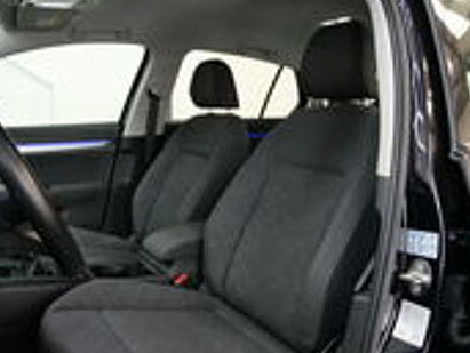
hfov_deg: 63.3
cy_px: 190
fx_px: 381
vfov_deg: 49.8
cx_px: 258
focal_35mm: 28
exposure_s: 1/60
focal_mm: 12
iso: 1250
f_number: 2.8
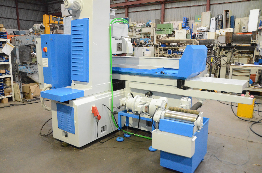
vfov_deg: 43.4
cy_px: 86
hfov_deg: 62.0
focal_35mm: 30
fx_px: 218
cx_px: 131
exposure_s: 1/640
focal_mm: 20
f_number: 3.5
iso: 6400
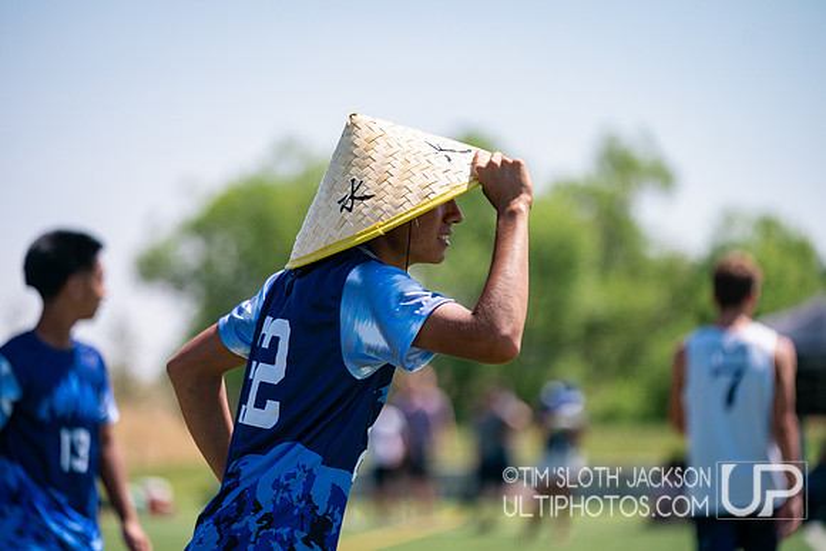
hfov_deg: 12.9
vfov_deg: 8.6
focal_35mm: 159
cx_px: 413
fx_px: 3649
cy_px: 276
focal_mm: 159
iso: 640
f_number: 2.8
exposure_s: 1/8000
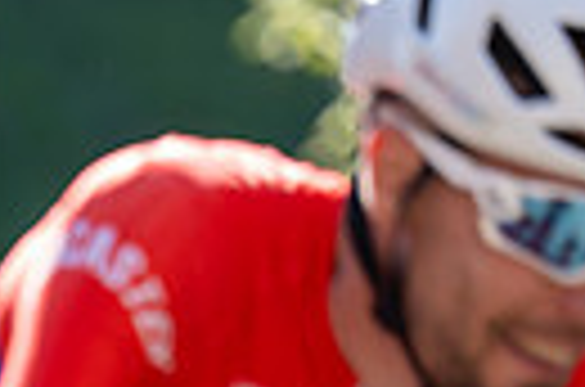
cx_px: -666
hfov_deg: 2.6
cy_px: 821
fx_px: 12920
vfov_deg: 1.7
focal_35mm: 797
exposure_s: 1/1000
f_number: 3.5
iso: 200
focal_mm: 178
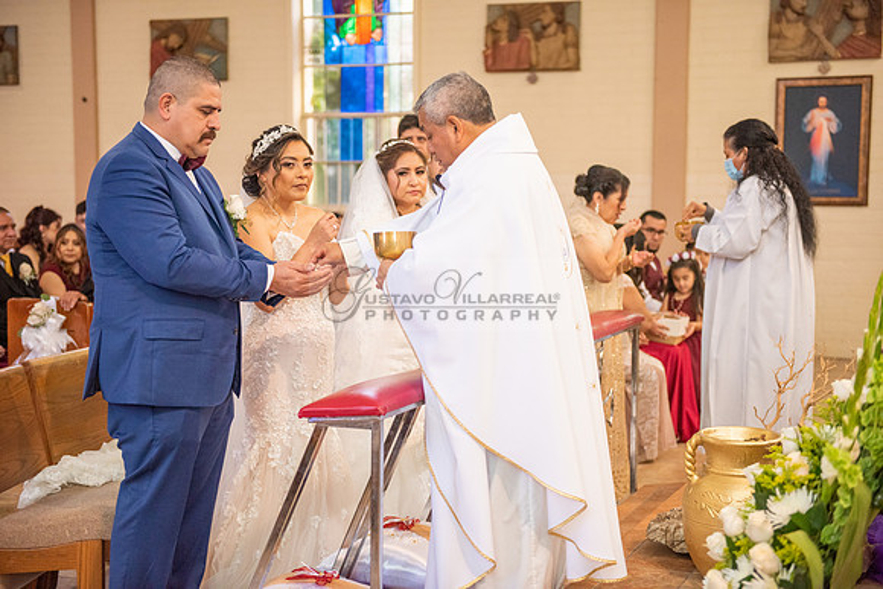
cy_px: 294
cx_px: 442
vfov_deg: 23.4
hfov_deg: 34.5
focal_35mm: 58
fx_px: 1423
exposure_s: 1/160
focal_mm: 58
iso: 2000
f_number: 2.8
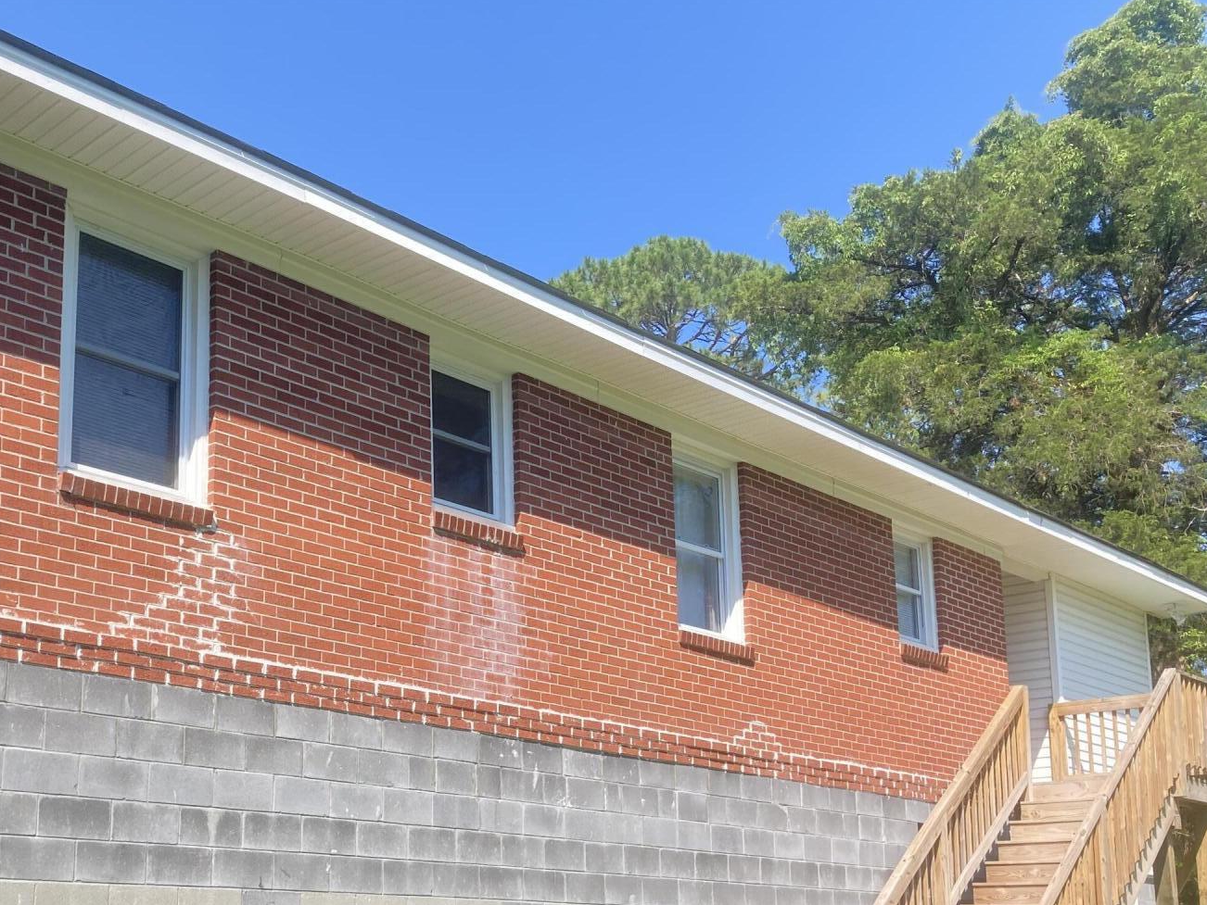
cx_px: 378
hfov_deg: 43.1
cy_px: 683
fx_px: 1500
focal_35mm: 43
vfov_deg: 32.9
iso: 20
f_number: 1.8
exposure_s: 1/813
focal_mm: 3.99
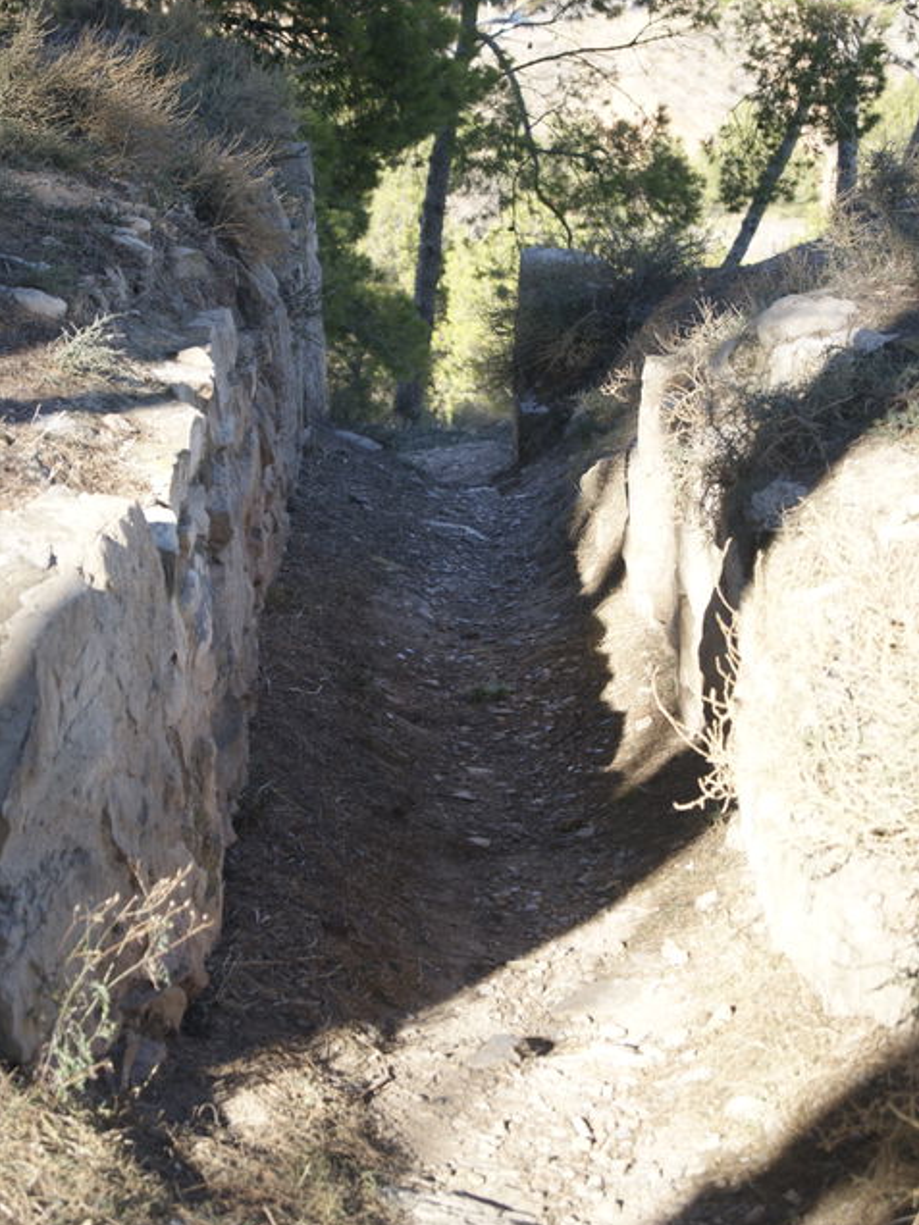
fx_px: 3170
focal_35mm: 90
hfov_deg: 16.5
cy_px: 554
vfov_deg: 21.9
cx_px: 459
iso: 100
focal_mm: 55
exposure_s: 1/100
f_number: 5.6
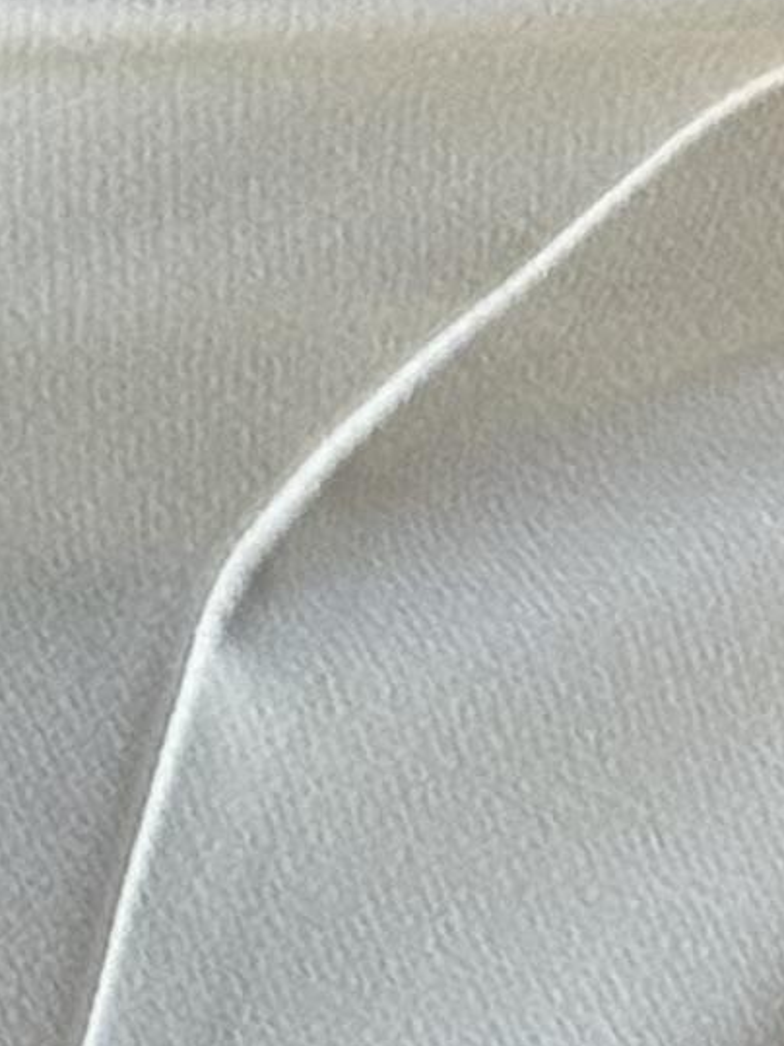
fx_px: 10845
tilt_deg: -14.8
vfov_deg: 5.0
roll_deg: -0.6
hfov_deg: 4.1
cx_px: 1811
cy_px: -2826
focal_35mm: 359
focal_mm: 6.76
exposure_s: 1/85
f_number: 1.78
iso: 100
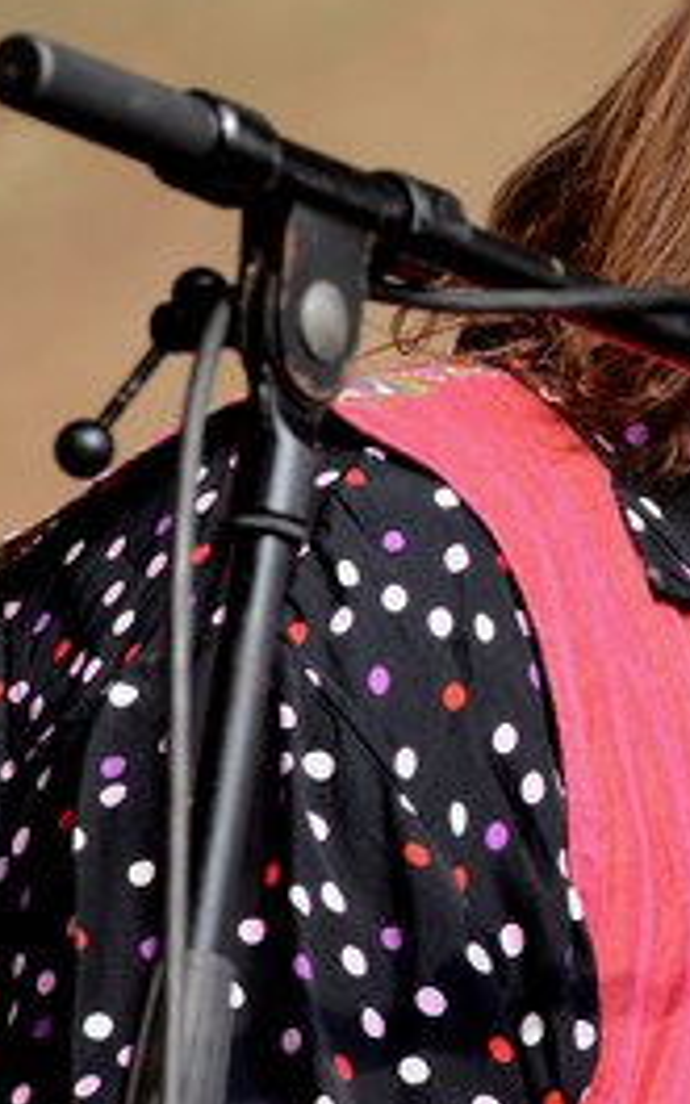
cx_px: 1041
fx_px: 13931
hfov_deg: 2.8
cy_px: 376
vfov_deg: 4.5
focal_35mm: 463
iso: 3200
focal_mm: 200
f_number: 13
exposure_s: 1/640
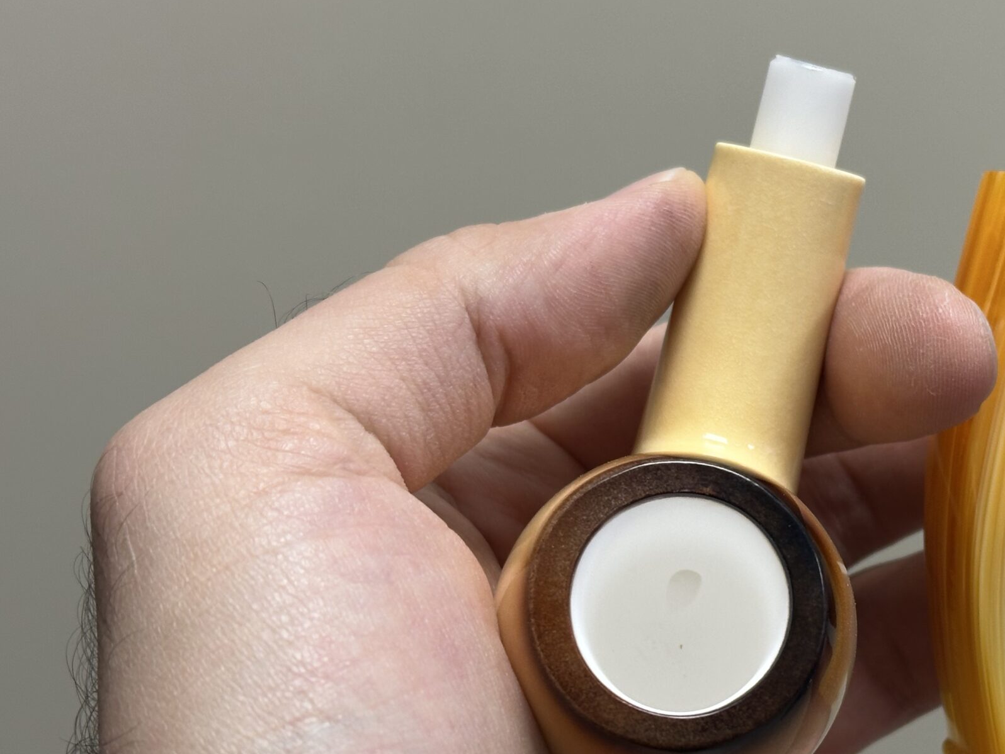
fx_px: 2236
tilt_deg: -22.2
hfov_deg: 24.9
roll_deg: +5.2
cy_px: 467
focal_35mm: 77
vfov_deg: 19.1
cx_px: 796
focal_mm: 6.86
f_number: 1.78
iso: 80
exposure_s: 1/100
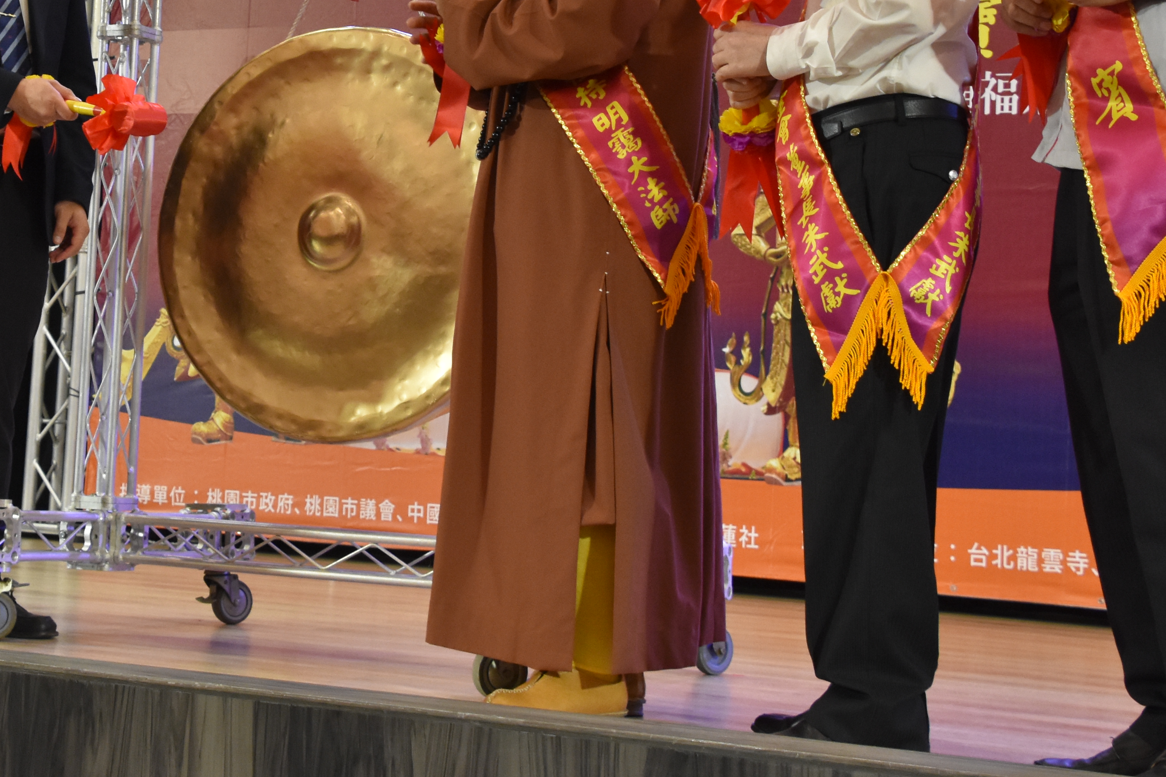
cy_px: 84
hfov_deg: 25.9
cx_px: 272
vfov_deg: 17.5
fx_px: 2494
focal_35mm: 77
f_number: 5.6
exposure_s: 1/125
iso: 1600
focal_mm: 26
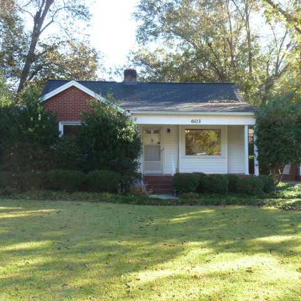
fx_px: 423
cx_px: 181
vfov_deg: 39.2
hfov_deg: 39.0
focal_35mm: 43
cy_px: 149
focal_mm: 6.4
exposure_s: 1/60
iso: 125
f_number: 3.7
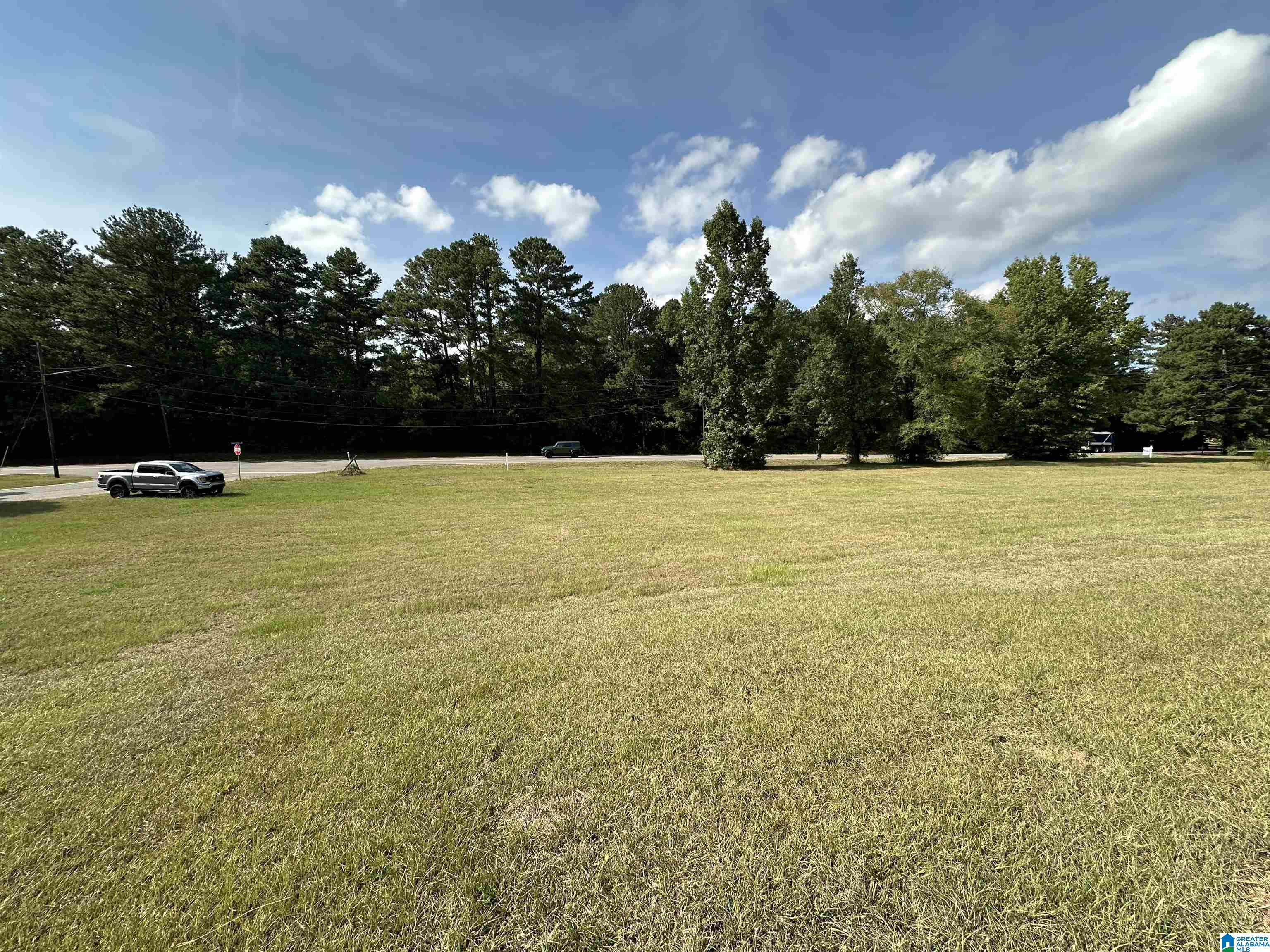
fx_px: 514
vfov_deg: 85.7
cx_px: 635
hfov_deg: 102.1
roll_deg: +0.3
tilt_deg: -4.6
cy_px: 476
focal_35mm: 14
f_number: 2.2
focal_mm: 2.22
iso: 40
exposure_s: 1/1033
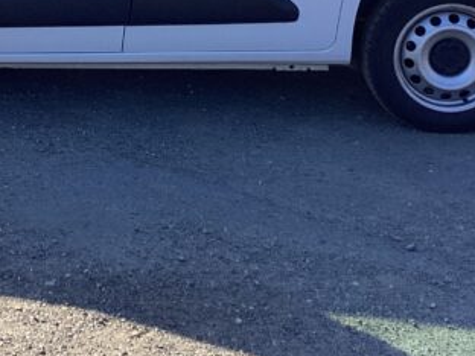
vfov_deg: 18.0
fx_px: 1084
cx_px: 107
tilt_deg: -11.3
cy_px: -42
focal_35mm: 79
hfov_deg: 24.4
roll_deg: -1.1
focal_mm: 3.3
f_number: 2.4
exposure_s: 1/715
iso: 25
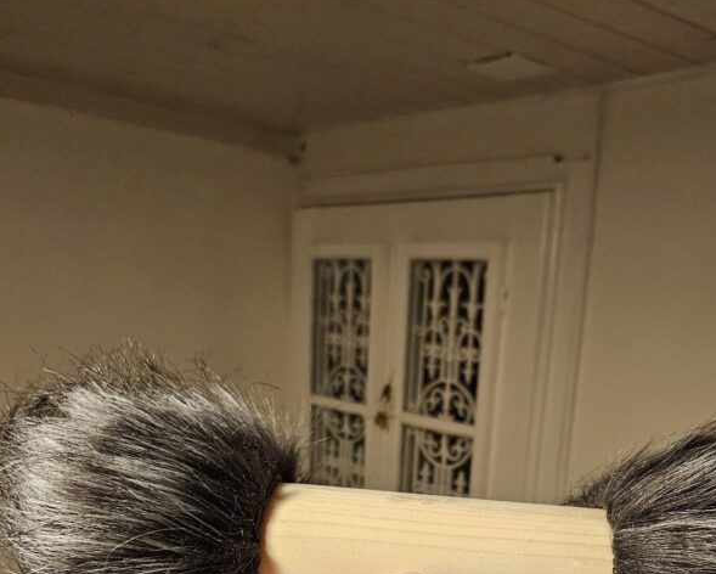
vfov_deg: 35.5
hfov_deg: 46.5
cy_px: 539
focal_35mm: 39
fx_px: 827
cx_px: 438
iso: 640
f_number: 1.8
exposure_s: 1/50
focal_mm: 5.4
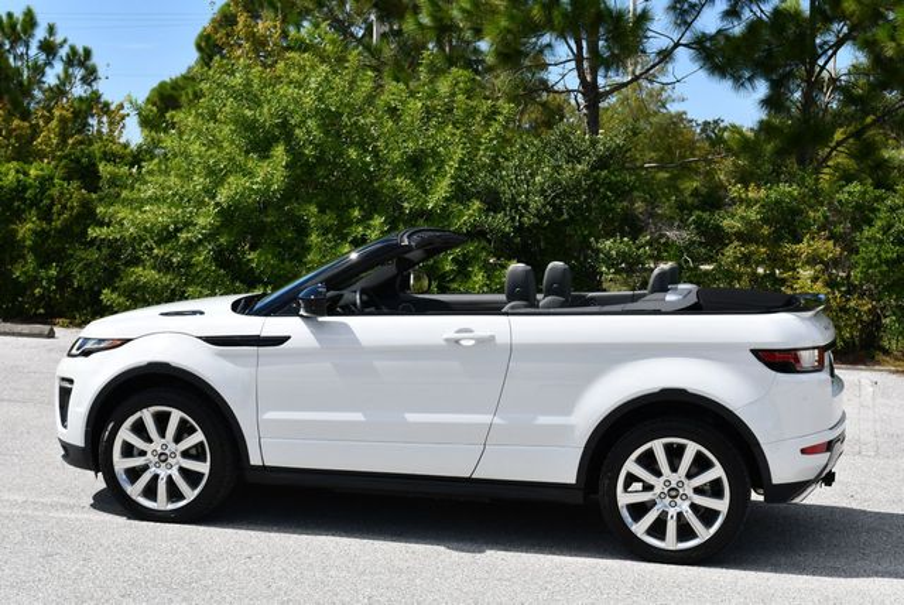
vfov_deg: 21.3
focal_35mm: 64
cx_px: 452
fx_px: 1609
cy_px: 302
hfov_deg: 31.4
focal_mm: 32
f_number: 8
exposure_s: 1/250
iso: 100
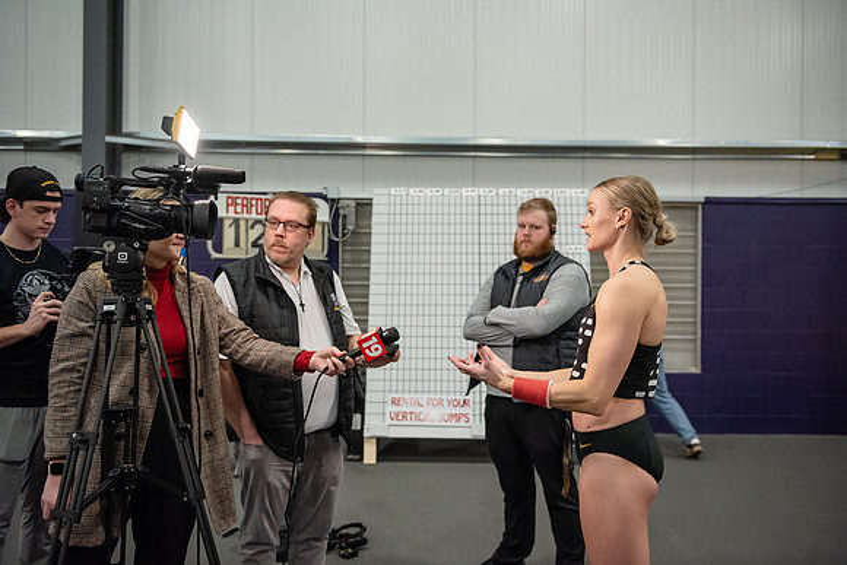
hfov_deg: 55.8
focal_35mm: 34
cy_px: 282
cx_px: 424
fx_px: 800
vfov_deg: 38.9
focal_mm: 34
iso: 4000
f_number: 3.2
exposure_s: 1/400
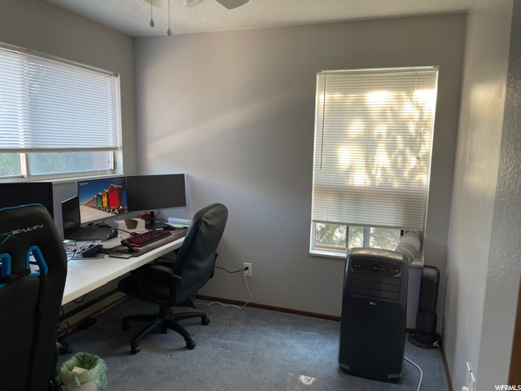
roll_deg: -1.3
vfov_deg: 53.1
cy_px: 196
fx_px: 391
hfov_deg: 67.3
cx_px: 260
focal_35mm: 26
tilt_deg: -7.0
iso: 100
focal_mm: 4.2
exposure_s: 1/90
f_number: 1.6
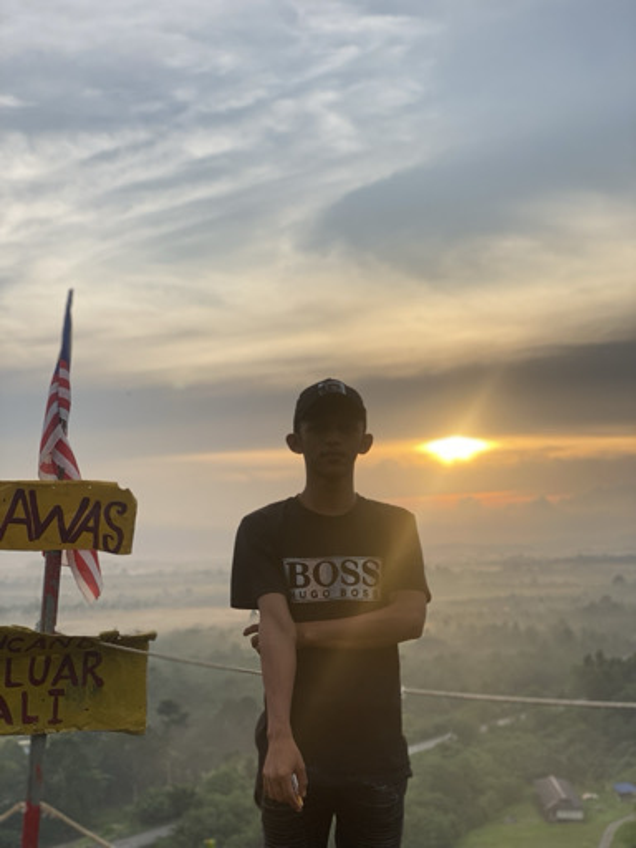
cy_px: 424
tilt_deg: +7.0
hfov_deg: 28.0
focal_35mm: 52
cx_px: 318
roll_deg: +0.1
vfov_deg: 36.8
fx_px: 1274
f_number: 2
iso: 20
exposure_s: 1/856
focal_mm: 6
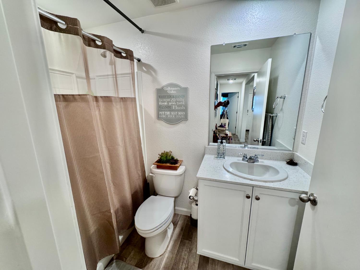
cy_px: 135
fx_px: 146
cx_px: 180
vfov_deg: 85.7
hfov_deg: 102.1
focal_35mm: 14
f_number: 2.2
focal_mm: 2.22
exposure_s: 1/120
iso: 250
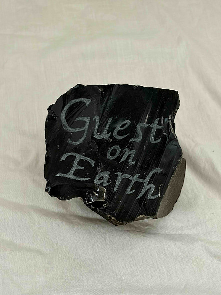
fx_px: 502
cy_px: 161
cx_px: 113
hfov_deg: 24.8
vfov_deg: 32.7
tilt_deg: -56.8
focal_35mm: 59
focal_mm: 5.96
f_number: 1.6
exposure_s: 1/40
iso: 250
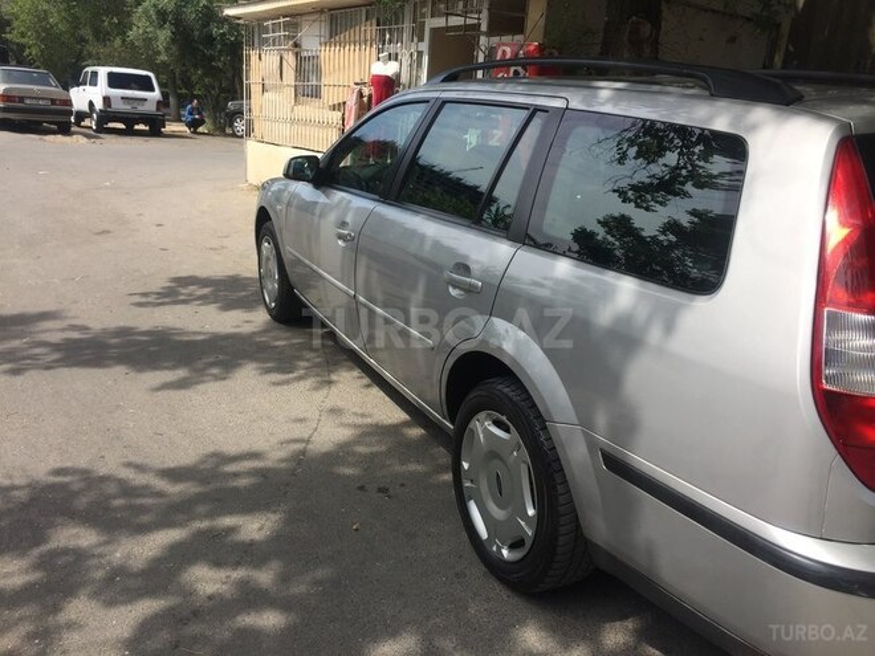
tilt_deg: -14.6
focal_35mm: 29
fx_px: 733
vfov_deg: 48.2
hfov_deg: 61.7
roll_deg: -5.9
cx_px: 438
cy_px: 328
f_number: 2.2
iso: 32
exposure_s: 1/1582
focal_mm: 4.15
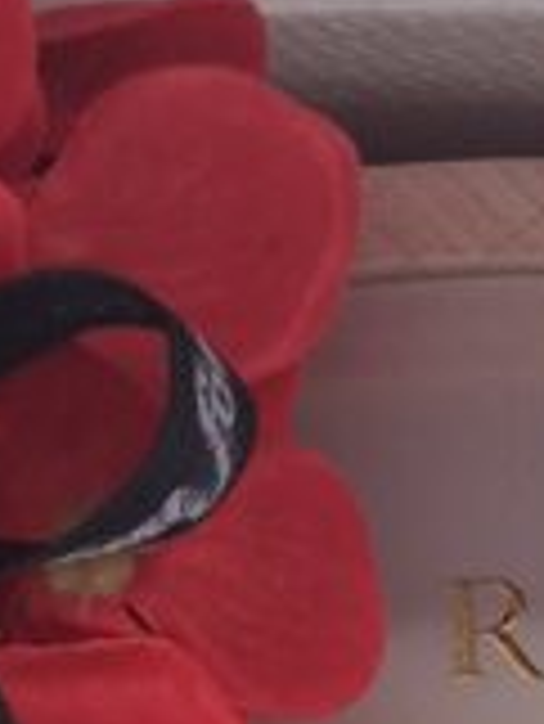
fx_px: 3453
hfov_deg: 8.9
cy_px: 737
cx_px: -40
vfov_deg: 11.8
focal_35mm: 165
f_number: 1.8
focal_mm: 3.98
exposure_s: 1/100
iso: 64
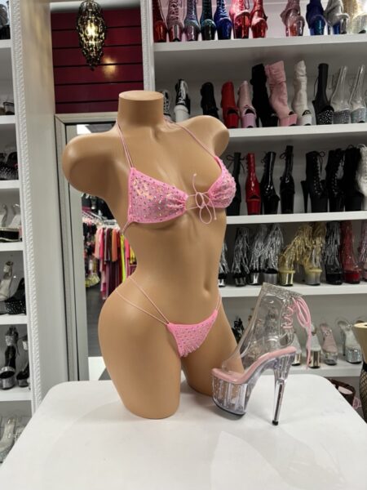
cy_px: 245
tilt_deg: -2.5
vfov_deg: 67.3
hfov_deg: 53.1
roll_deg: +2.8
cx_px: 184
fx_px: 368
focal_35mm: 26
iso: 100
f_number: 1.5
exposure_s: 1/60
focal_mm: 5.7
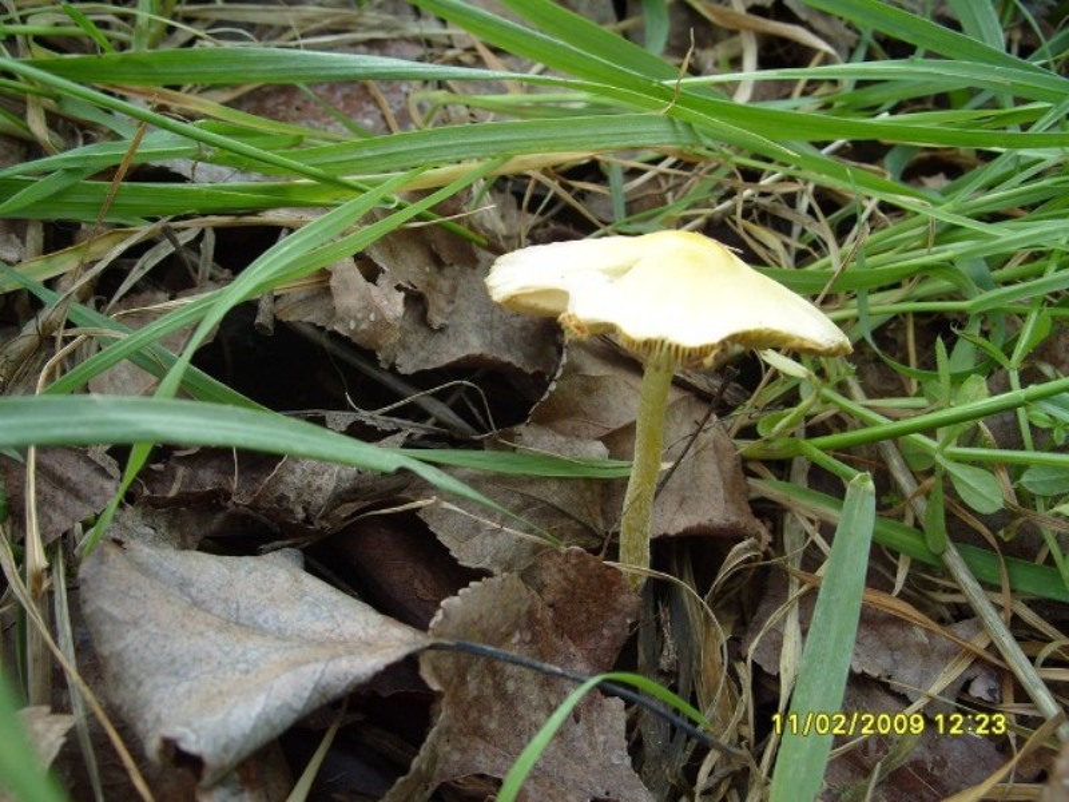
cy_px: 401
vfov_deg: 40.7
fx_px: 1081
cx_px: 534
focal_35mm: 35
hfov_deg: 52.6
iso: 80
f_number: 3.7
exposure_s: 1/125
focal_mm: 7.8
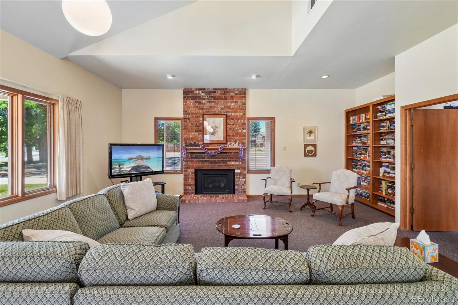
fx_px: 191
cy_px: 152
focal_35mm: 15
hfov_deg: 100.4
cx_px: 229
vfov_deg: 77.3
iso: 400
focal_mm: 10
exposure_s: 1/20
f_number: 8
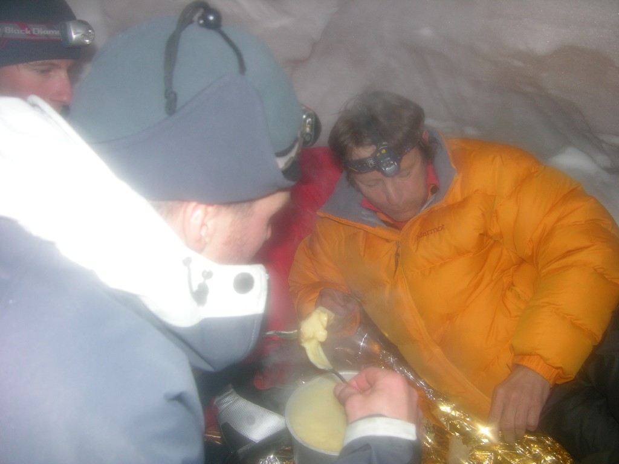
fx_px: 626
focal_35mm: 35
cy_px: 232
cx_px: 310
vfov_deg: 40.7
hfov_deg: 52.6
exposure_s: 1/60.1
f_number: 2.8
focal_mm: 8.9
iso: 100
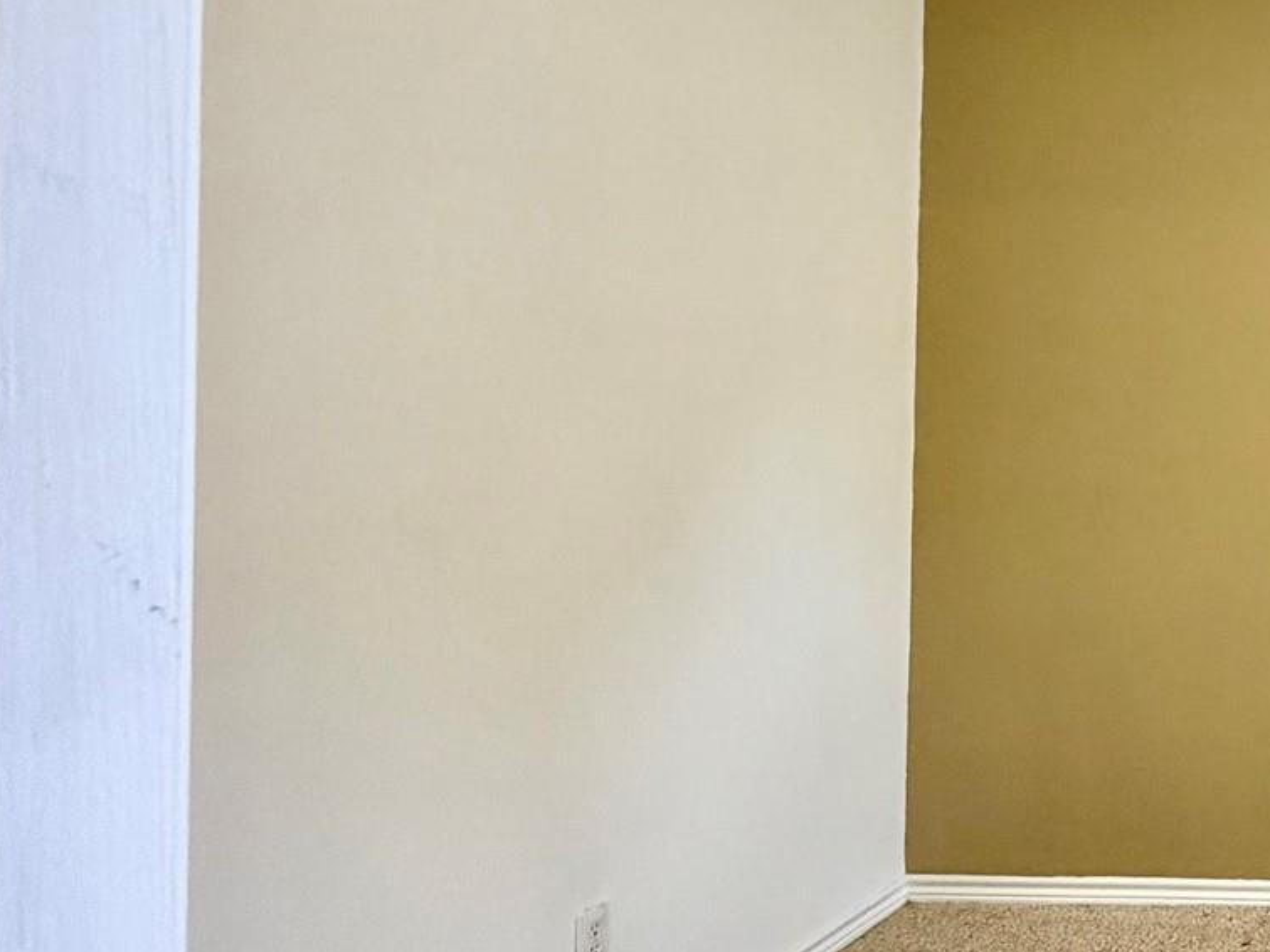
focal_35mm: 38
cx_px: 1712
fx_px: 1394
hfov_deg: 33.2
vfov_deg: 37.5
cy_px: 362
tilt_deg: -0.9
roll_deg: -0.1
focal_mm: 2.22
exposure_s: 1/60
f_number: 2.2
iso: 200
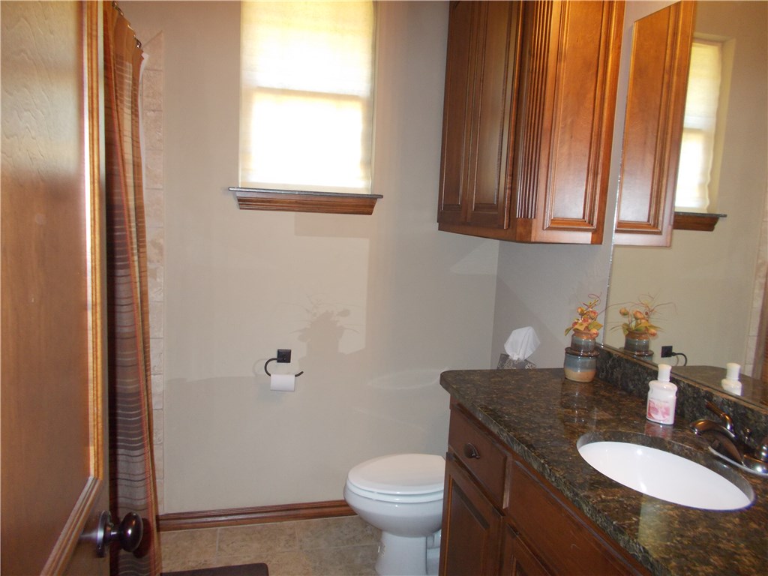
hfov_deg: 67.3
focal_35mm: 26
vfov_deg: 53.1
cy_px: 288
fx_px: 577
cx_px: 384
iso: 200
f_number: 3.2
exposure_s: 1/25
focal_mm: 4.6
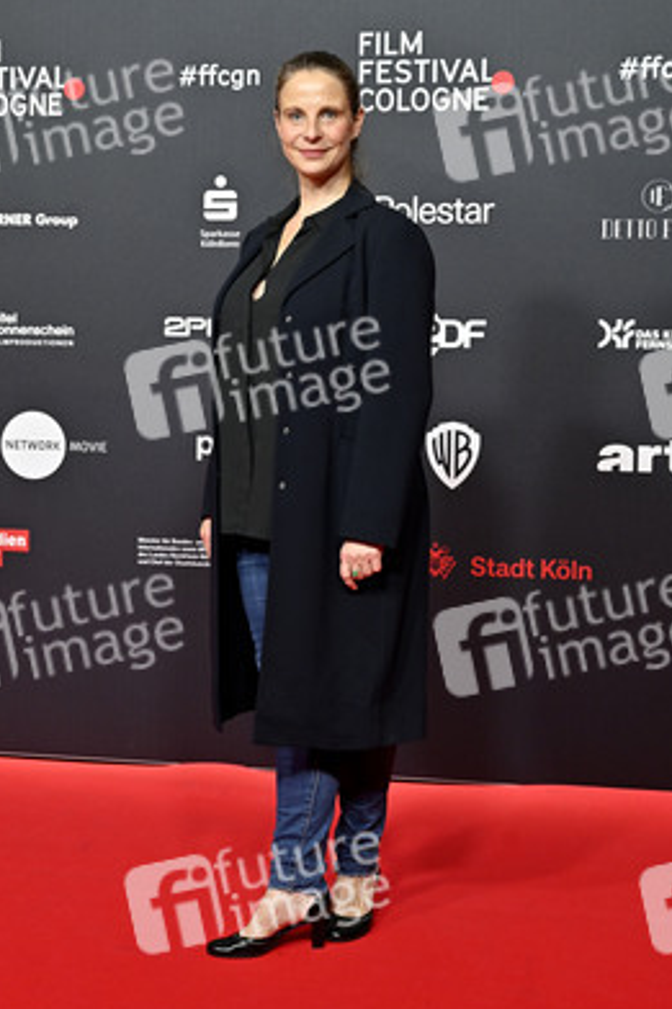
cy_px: 507
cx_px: 332
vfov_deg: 37.5
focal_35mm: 53
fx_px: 1485
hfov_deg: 25.5
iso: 1000
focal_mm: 52
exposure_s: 1/200
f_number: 5
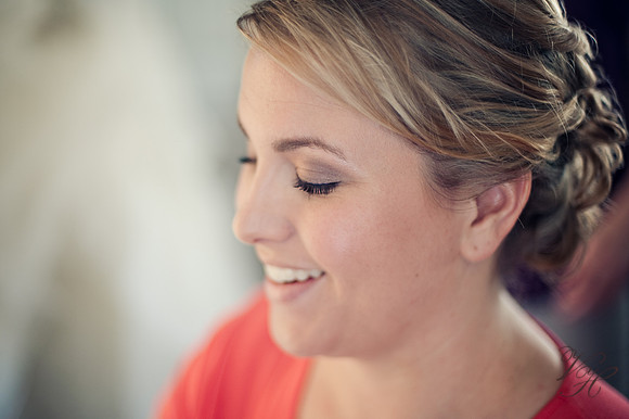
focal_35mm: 50
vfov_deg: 27.0
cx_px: 314
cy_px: 210
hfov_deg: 39.6
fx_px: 873
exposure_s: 1/320
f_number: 1.4
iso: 400
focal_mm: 50
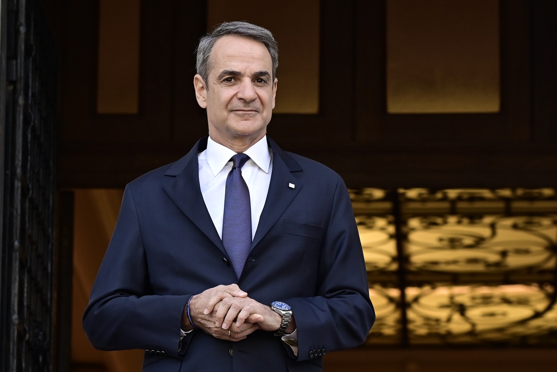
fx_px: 1872
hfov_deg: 16.9
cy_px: 185
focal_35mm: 121
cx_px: 278
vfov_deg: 11.3
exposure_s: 1/400
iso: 800
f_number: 5
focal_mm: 120
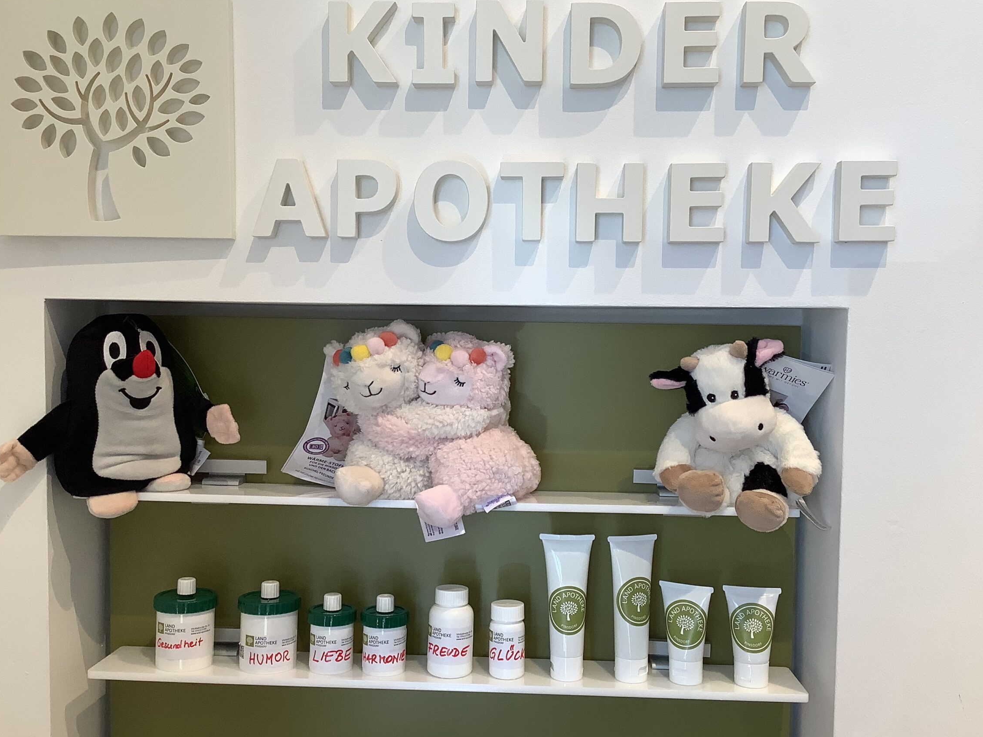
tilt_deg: -4.1
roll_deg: -1.1
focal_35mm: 35
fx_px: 994
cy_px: 364
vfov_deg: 40.7
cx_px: 490
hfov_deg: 52.6
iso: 64
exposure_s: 1/100
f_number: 2.4
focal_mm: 3.3
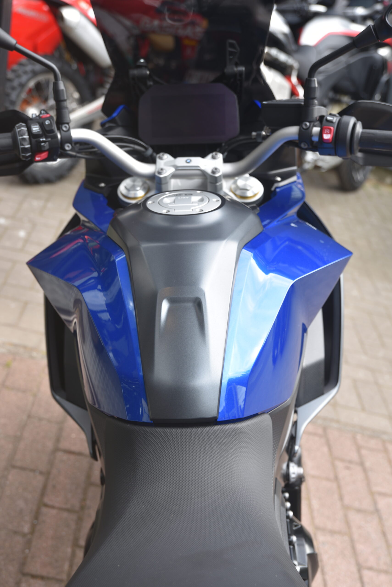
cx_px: 196
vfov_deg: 42.7
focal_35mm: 46
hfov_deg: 29.3
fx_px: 751
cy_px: 294
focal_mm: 46
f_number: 4.5
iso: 100
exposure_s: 1/80
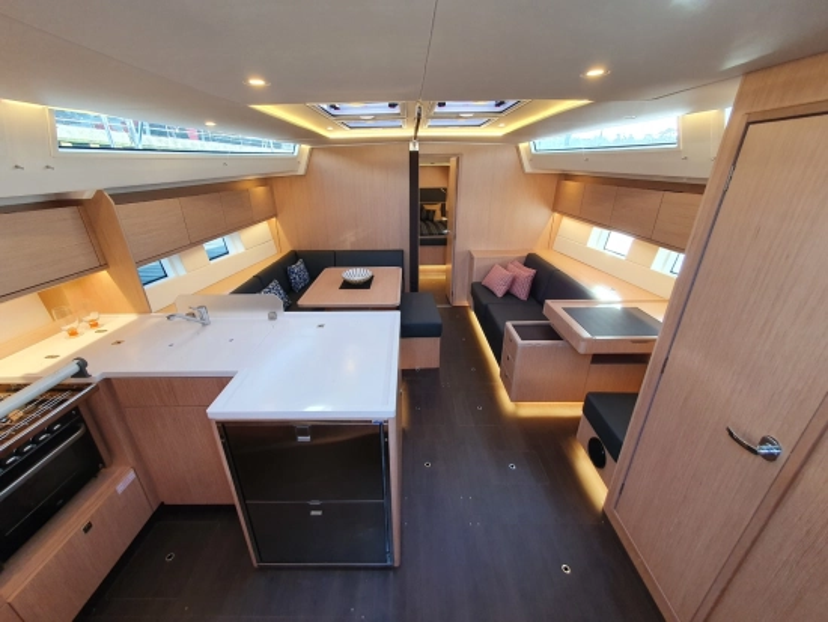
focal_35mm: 13
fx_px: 311
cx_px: 414
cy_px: 311
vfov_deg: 90.0
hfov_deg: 106.2
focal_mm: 1.8
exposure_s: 1/50
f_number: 2.2
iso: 100
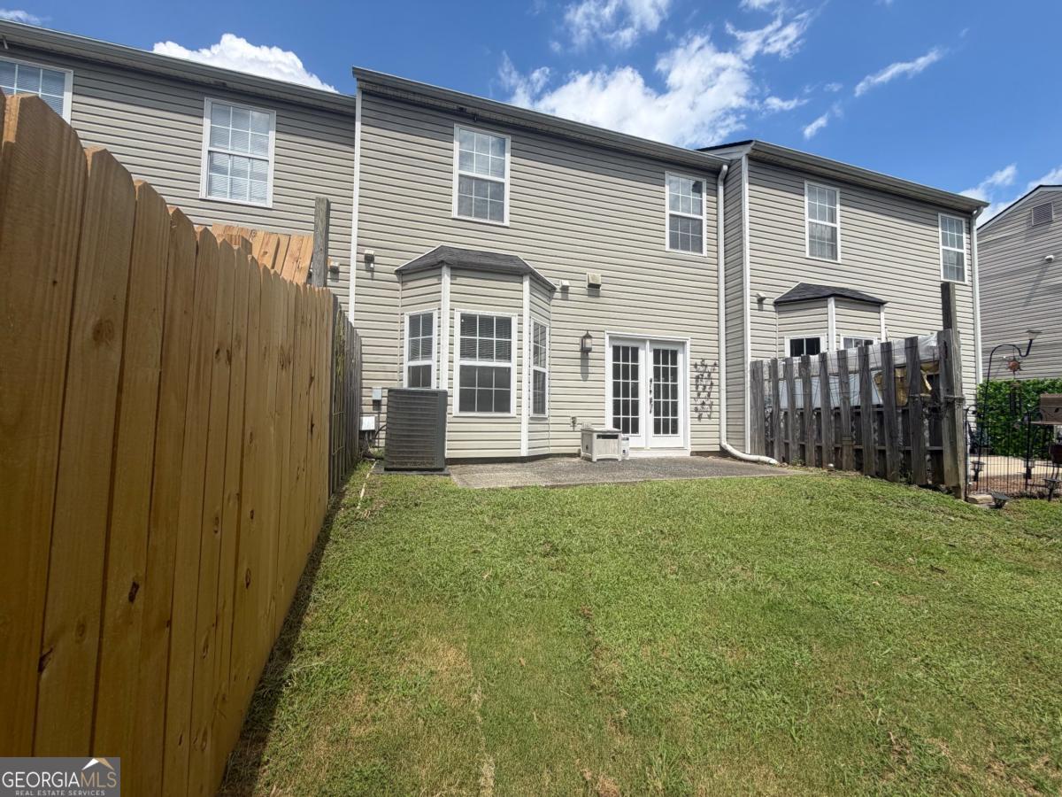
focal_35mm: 14
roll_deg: -0.8
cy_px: 398
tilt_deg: +2.0
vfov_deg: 85.7
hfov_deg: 102.1
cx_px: 531
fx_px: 430
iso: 20
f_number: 2.2
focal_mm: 2.22
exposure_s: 1/888
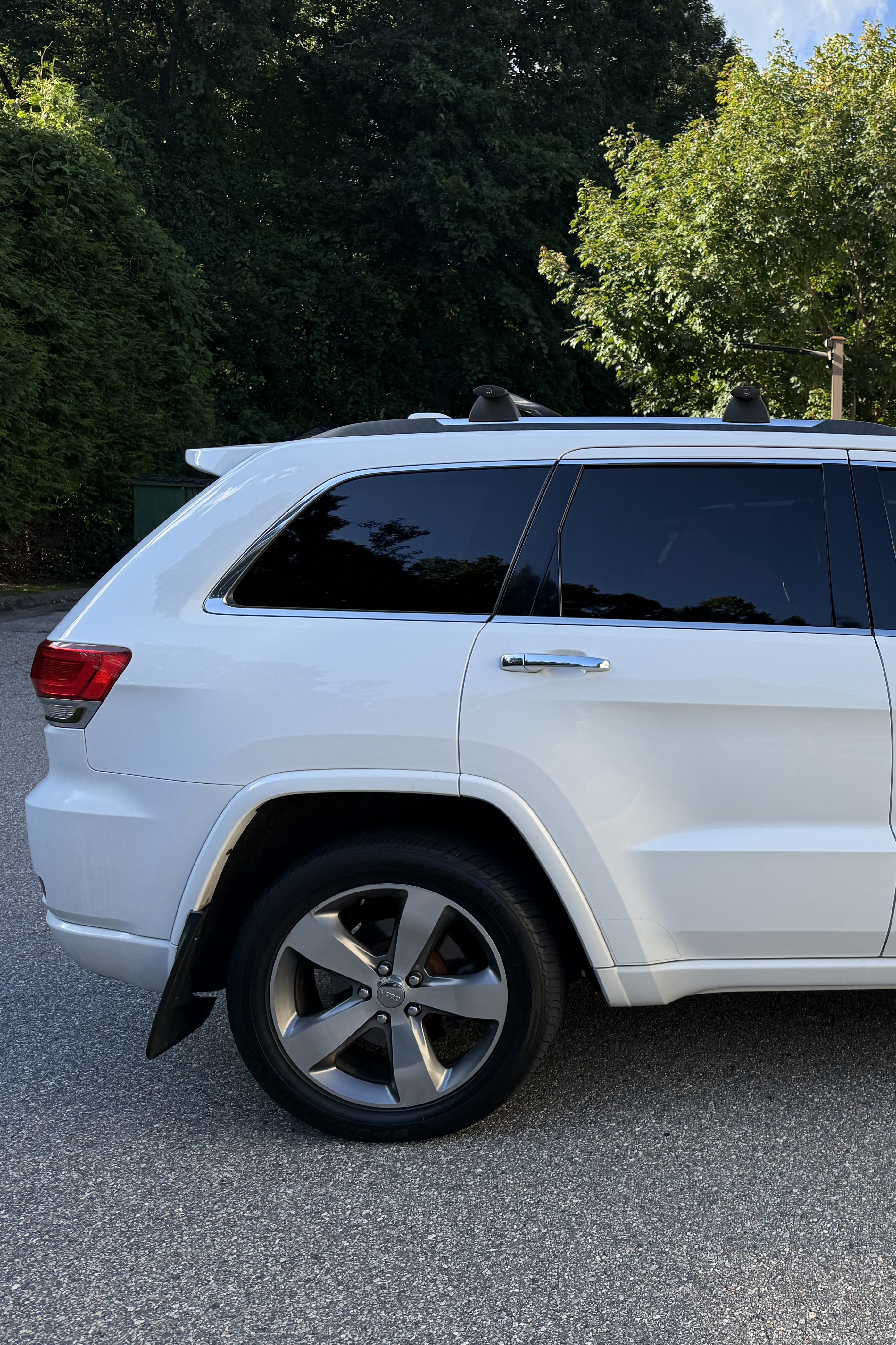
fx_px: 1269
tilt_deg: -7.4
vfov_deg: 55.8
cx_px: 891
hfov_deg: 35.3
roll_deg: -2.1
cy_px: 661
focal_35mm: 34
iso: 100
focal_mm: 6.76
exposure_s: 1/1812
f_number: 1.78
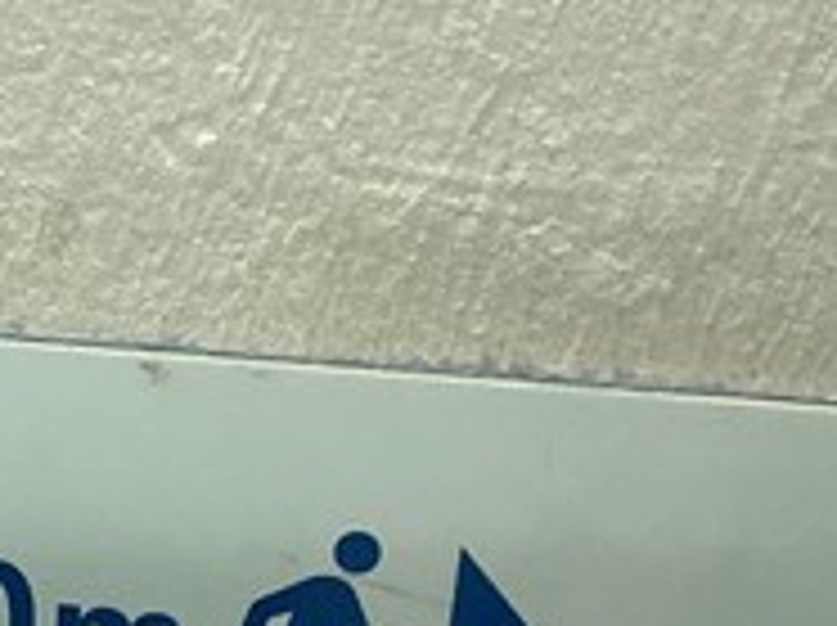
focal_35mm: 112
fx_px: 2705
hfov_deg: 16.0
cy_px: 883
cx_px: -441
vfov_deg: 12.6
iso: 640
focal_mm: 4.25
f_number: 1.8
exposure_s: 1/30
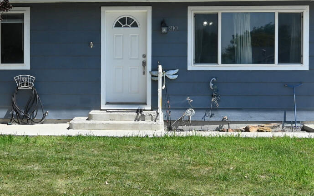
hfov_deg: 32.7
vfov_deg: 21.0
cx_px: 104
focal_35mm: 62
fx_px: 531
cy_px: 92
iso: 100
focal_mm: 14
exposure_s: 1/400
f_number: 7.1
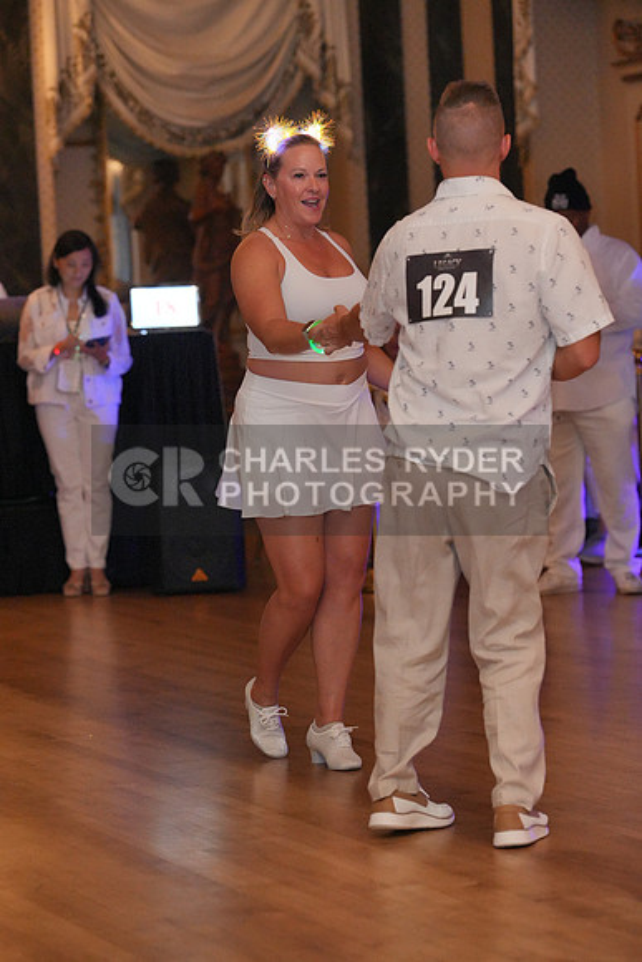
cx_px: 321
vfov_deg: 18.6
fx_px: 2941
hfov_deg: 12.5
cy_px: 481
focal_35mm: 110
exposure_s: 1/250
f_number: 3.5
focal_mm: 110
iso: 8000
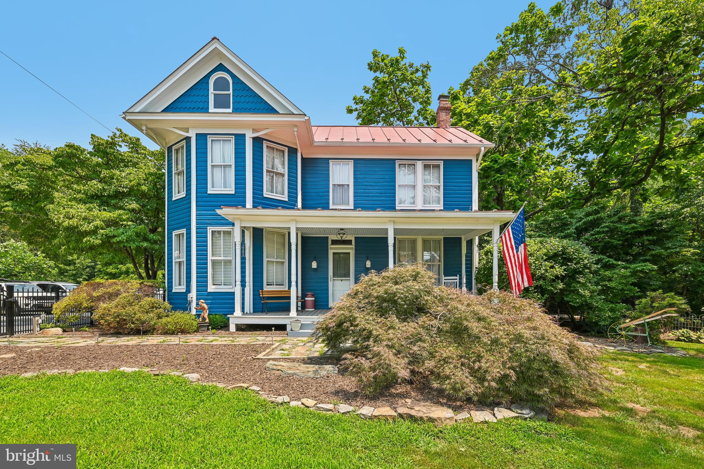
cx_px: 352
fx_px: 274
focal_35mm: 14
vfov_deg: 81.2
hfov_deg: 104.3
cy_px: 234
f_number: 8
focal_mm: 14
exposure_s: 1/160
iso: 100
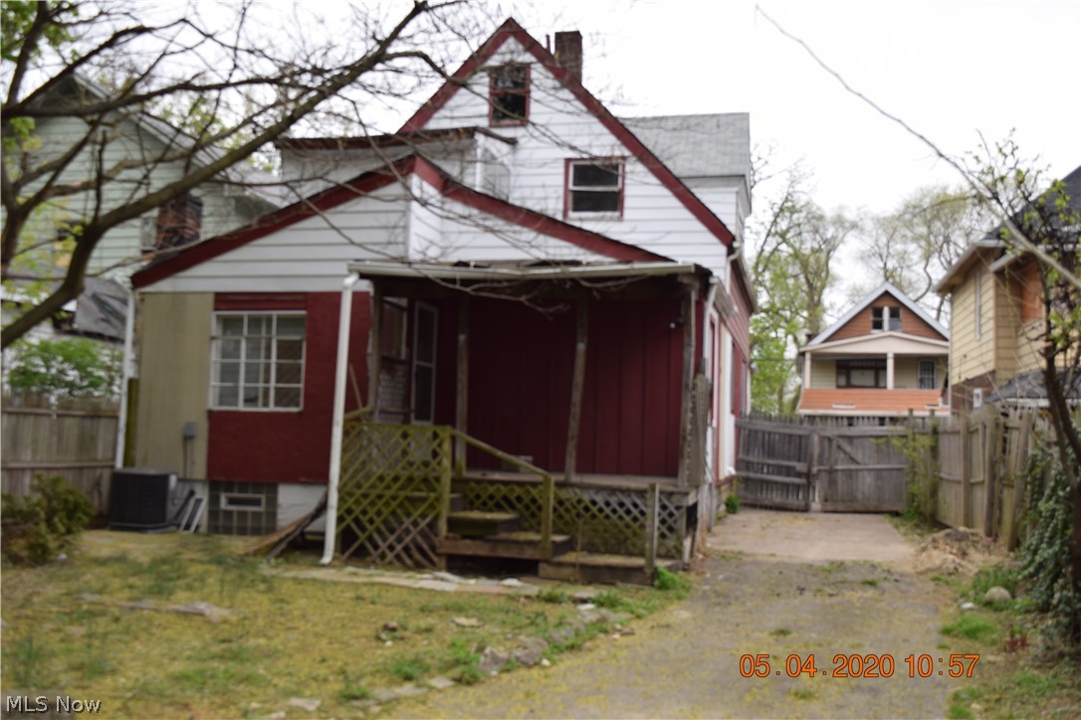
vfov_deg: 36.9
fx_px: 1081
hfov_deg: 53.1
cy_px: 360
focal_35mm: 36
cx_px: 540
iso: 100
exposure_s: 1/160
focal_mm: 24
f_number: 6.3
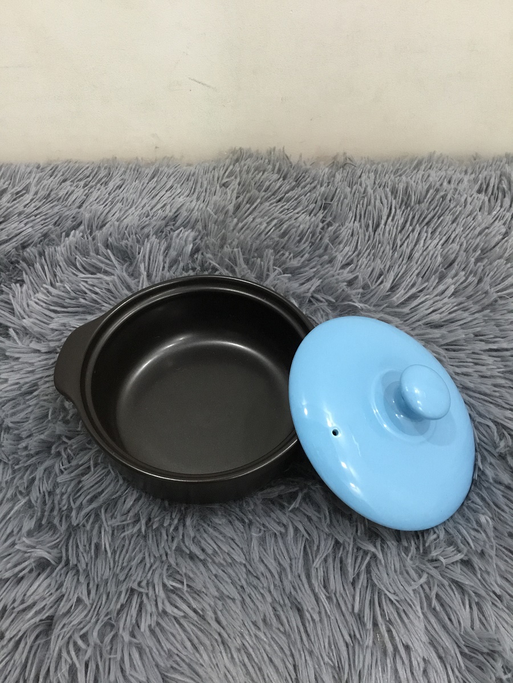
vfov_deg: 58.4
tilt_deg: -54.3
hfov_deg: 45.4
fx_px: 613
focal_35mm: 31
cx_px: 256
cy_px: 342
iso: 200
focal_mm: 3.3
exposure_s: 1/33
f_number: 2.4
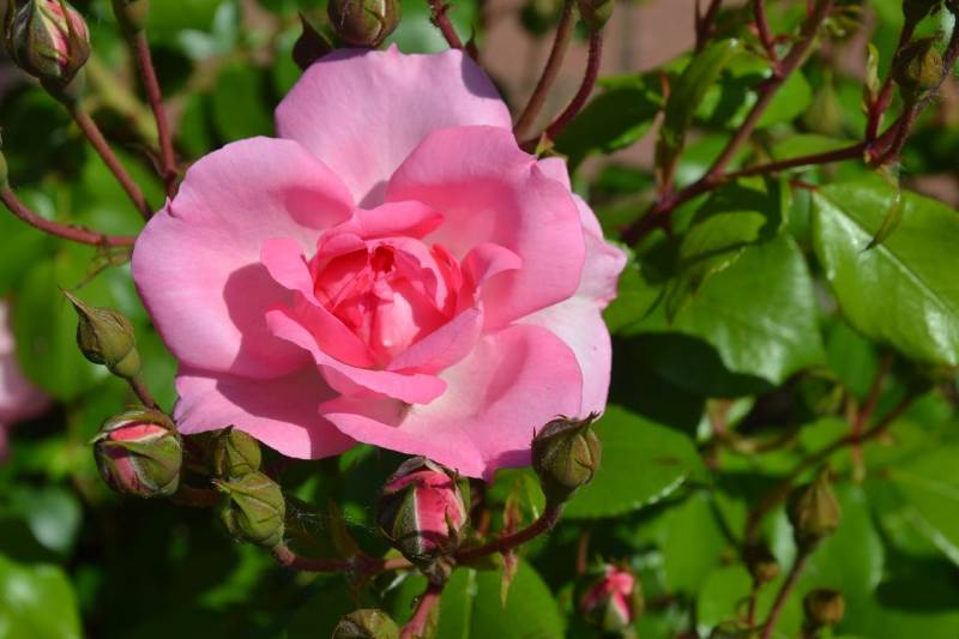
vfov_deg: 15.7
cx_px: 480
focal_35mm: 87
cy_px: 320
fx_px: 2317
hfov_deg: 23.4
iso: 100
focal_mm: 58
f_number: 9
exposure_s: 1/320
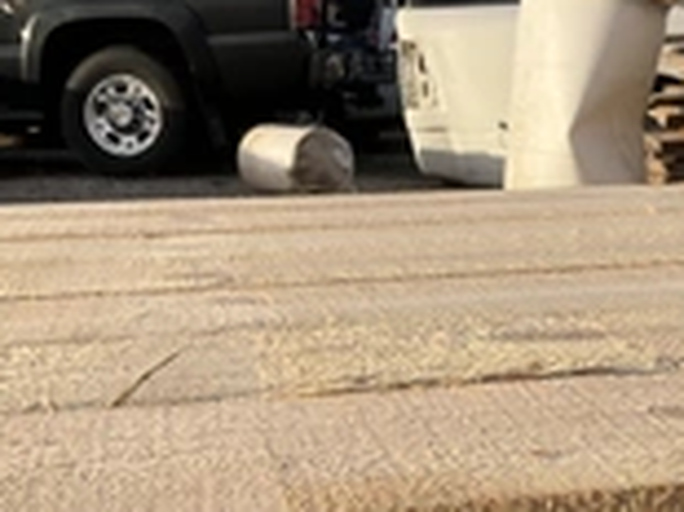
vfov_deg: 19.4
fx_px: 1481
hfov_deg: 25.7
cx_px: 503
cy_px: 428
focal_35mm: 75
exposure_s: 1/944
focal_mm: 3
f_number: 1.8
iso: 25
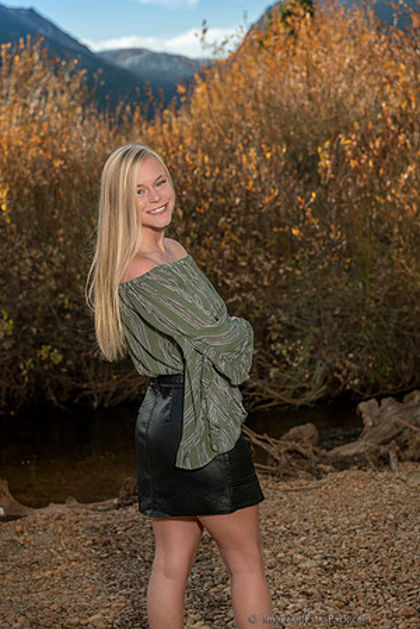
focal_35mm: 70
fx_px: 1225
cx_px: 210
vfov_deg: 28.8
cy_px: 314
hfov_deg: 19.5
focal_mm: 70
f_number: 4.5
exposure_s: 1/640
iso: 100
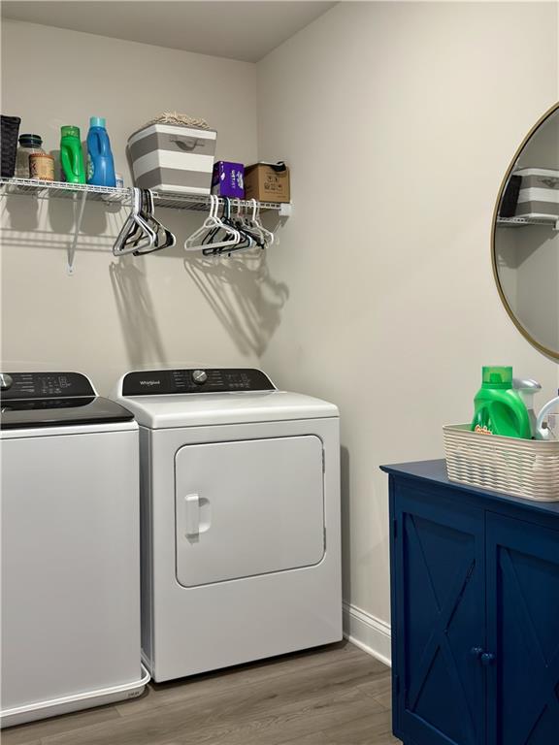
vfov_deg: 52.6
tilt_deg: -3.2
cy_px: 372
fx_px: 754
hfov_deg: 40.7
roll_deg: +0.6
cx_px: 280
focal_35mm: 35
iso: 200
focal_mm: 6.76
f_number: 1.78
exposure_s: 1/60
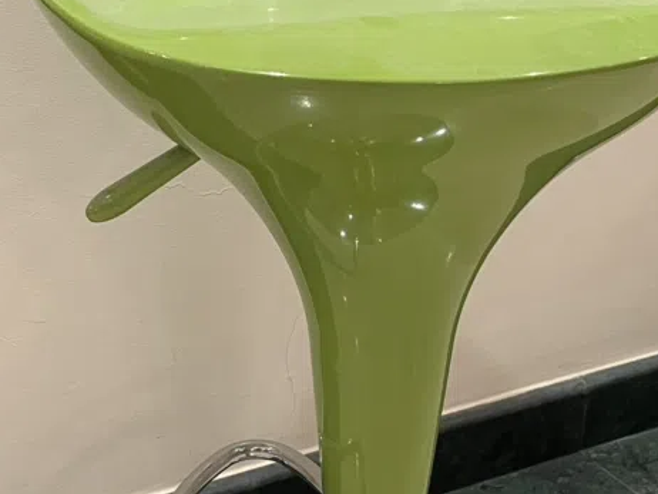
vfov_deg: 39.4
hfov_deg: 51.3
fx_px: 685
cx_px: 348
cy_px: 313
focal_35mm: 36
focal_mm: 5.7
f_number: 1.5
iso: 200
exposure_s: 1/60
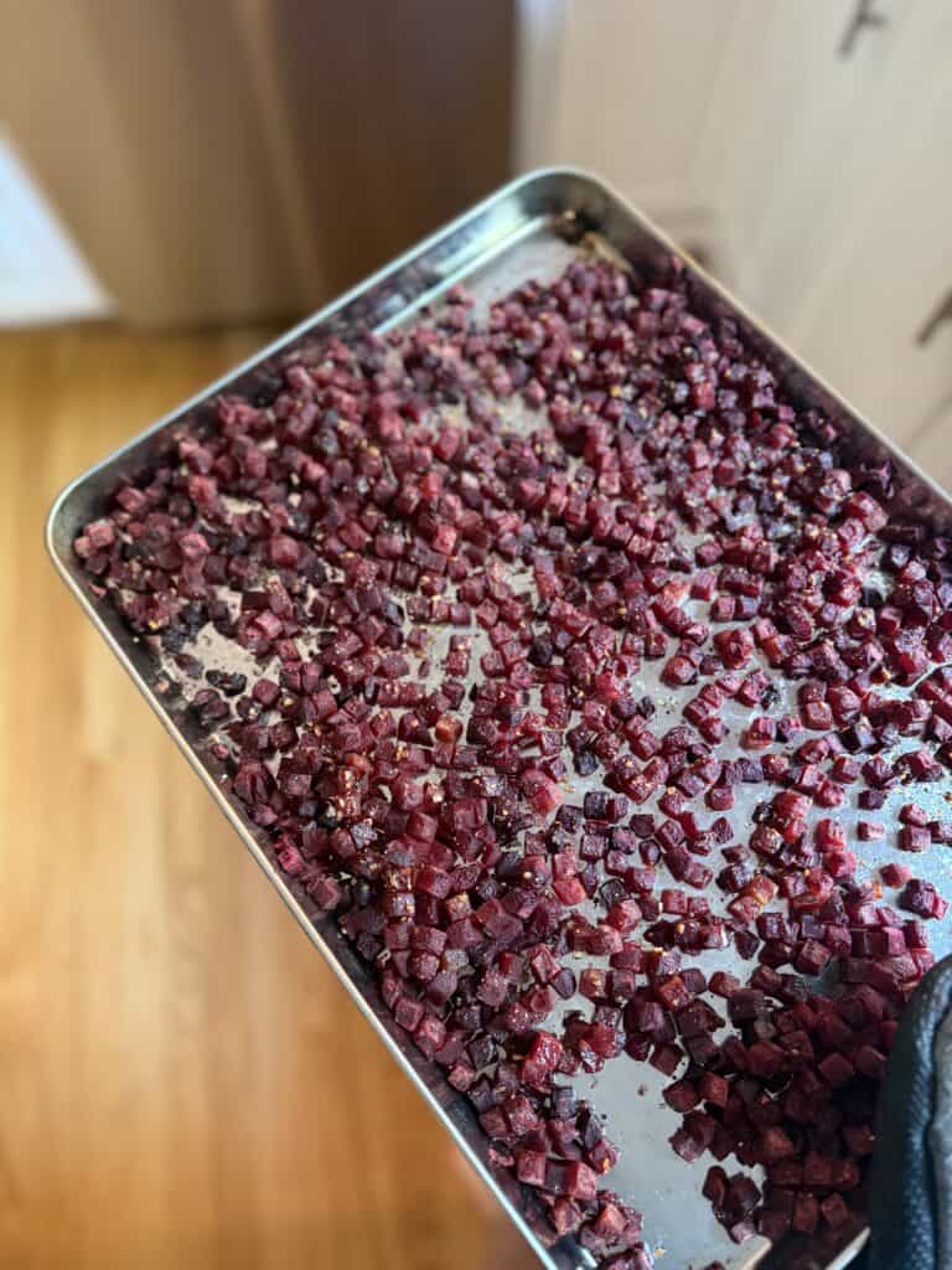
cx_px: 476
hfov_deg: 56.8
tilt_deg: -72.6
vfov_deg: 71.6
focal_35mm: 24
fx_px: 880
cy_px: 635
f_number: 1.78
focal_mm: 6.76
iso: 800
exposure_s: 1/40
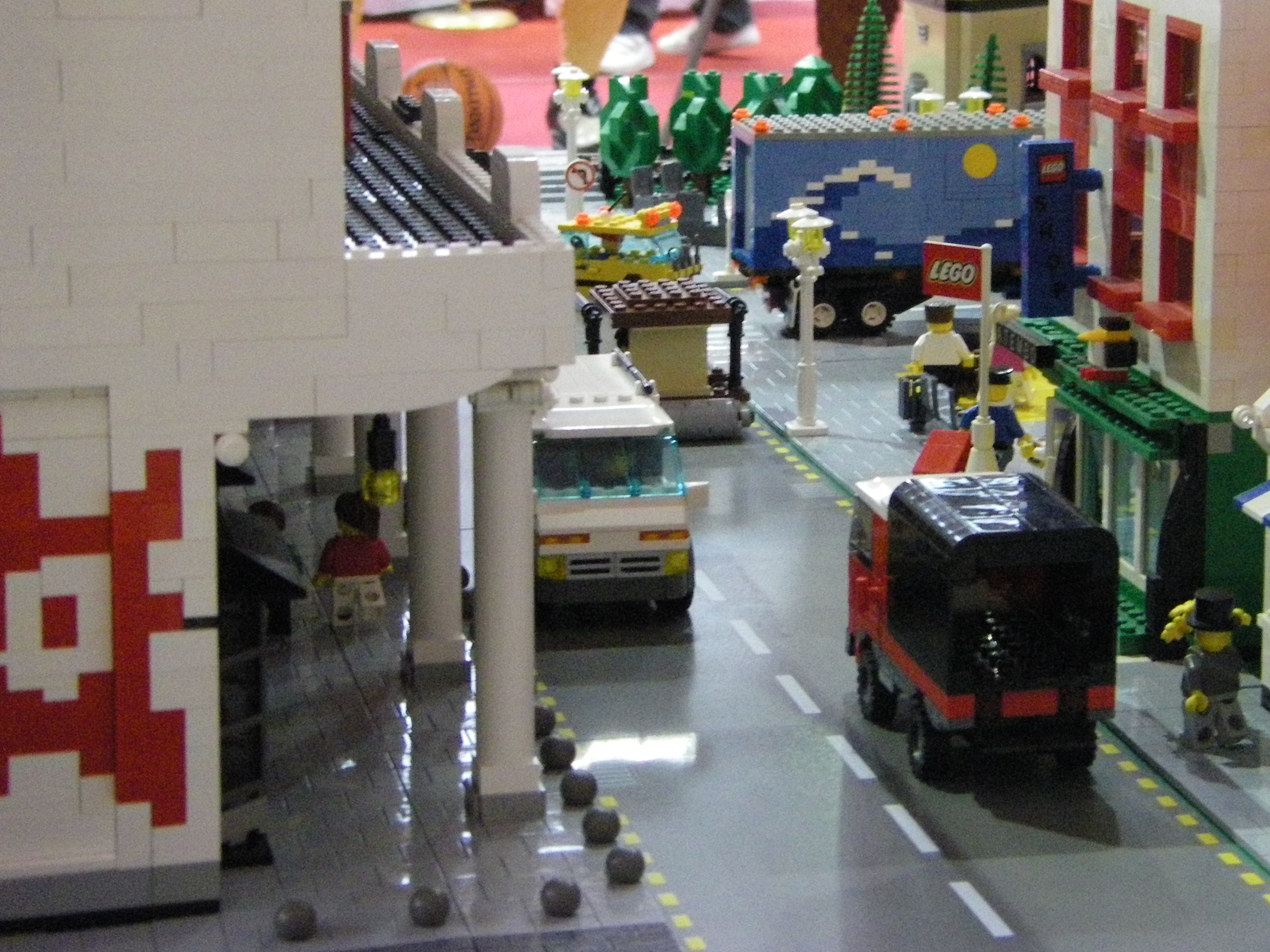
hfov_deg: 19.0
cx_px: 794
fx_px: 3779
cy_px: 359
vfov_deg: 14.4
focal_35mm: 103
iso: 800
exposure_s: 1/13
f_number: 3.9
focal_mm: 12.8
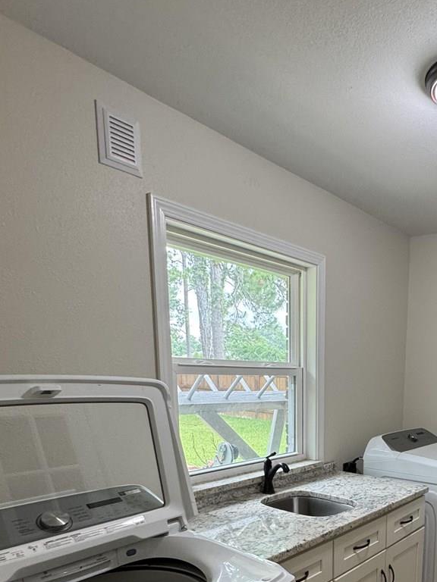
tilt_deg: -10.5
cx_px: 376
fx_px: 471
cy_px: 457
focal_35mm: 28
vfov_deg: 59.0
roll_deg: -1.7
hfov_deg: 45.9
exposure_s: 1/120
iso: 200
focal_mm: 2.22
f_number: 2.2
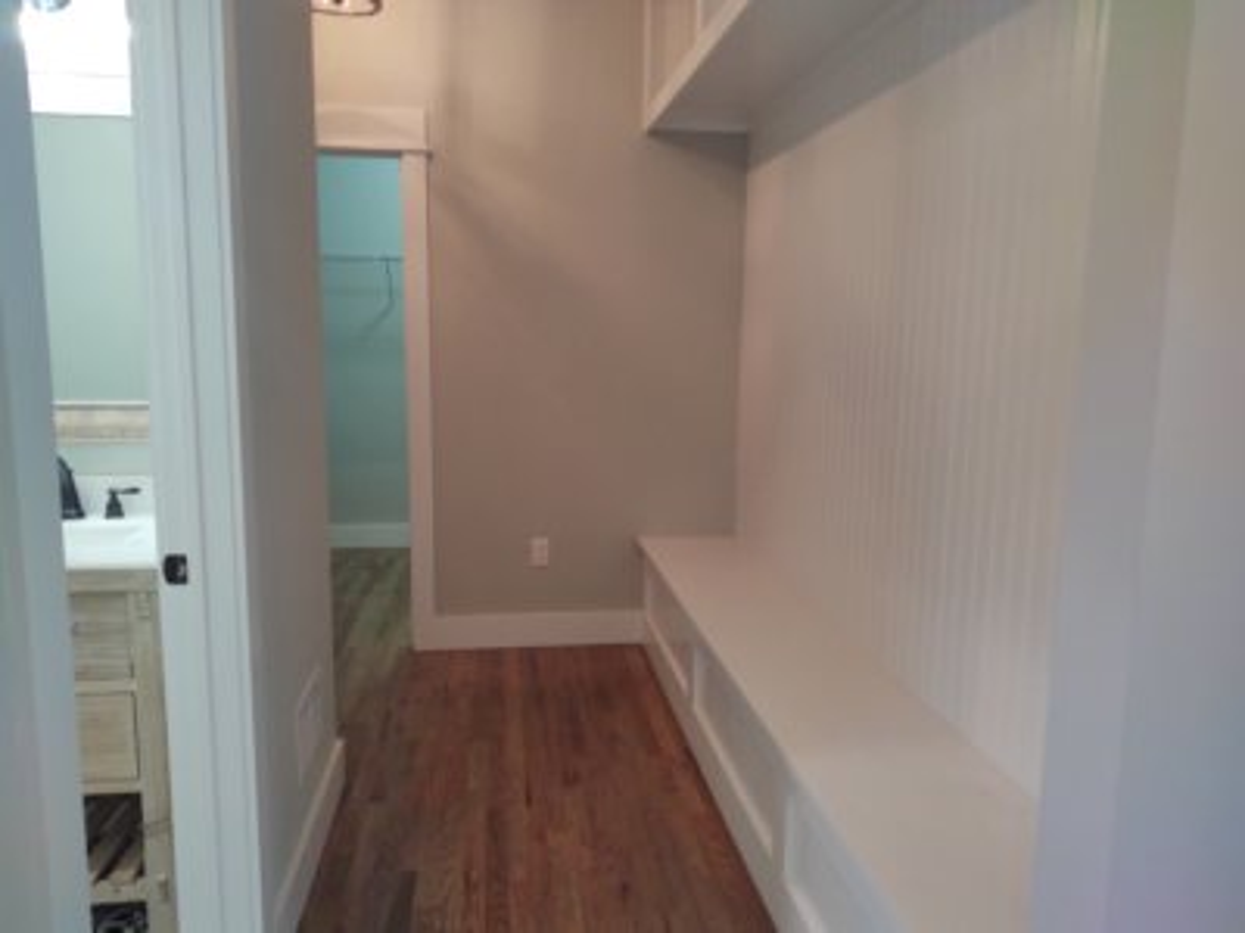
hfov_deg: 65.3
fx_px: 971
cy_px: 466
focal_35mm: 27
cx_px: 622
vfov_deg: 51.4
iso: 191
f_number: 1.7
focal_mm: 4.75
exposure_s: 1/100
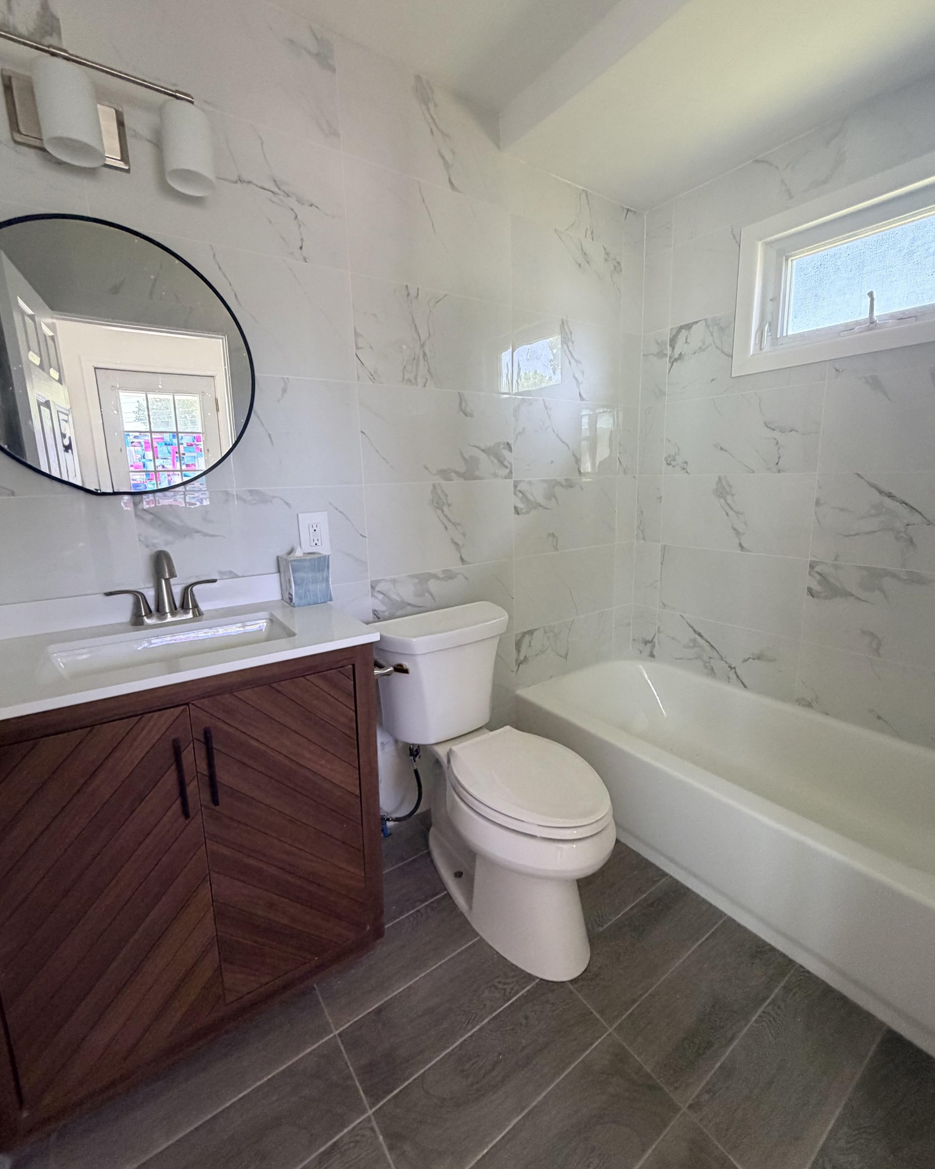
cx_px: 476
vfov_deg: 96.8
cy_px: 574
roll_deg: +1.7
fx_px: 519
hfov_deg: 84.0
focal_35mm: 15
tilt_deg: -10.2
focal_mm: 2.22
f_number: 2.2
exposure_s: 1/75
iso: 320
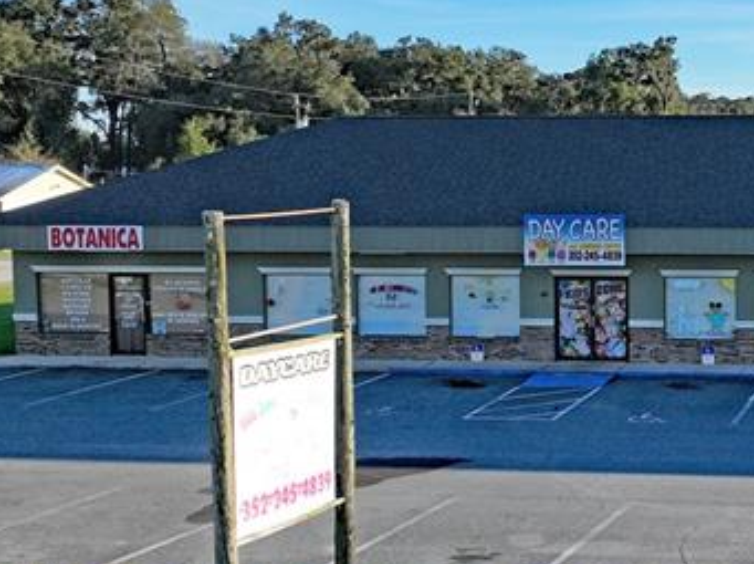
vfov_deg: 20.4
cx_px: 803
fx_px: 1567
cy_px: 276
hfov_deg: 25.3
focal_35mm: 72
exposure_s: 1/2000
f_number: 2.8
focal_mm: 12.29
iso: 250
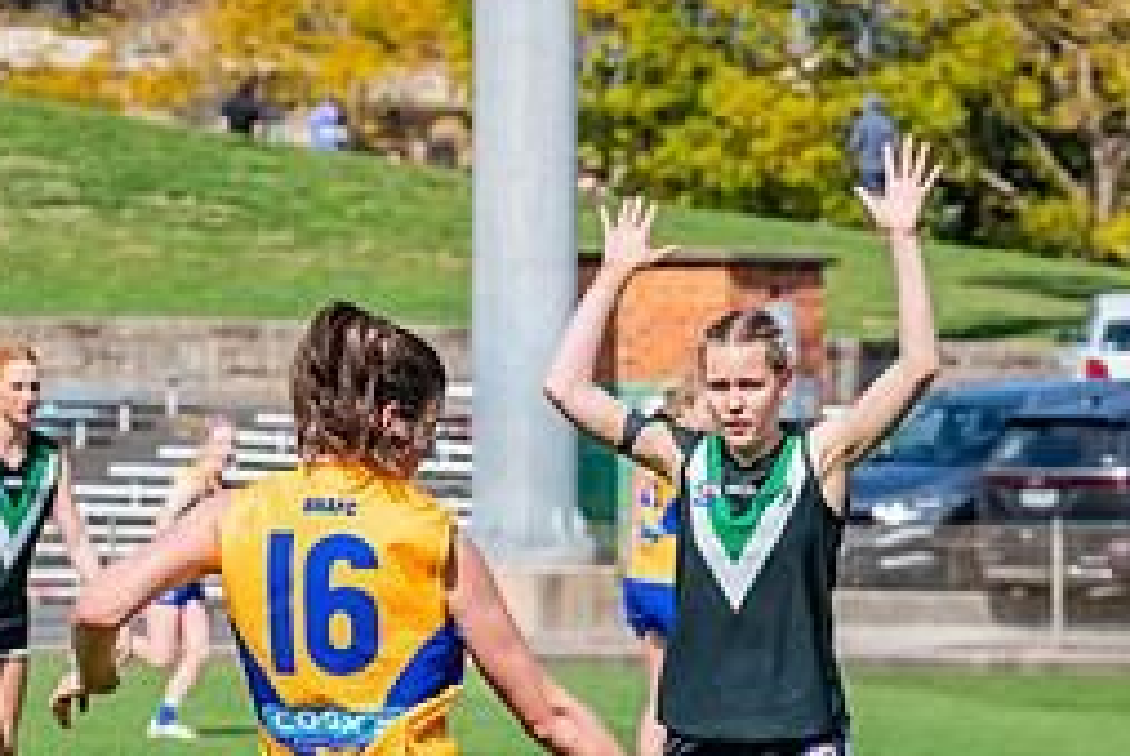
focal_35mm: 395
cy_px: 763
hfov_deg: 5.2
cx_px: 516
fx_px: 12413
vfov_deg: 3.5
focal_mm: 170
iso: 800
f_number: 10
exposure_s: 1/1600
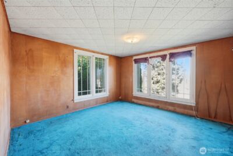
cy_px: 78
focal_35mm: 14
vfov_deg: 81.3
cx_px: 116
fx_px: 91
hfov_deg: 104.2
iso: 250
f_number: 9
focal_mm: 14
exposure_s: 1/13
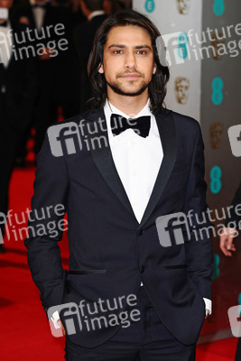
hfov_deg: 11.4
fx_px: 1204
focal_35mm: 120
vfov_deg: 17.1
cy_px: 180
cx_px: 120
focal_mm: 80
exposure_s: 1/250
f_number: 4.5
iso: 320
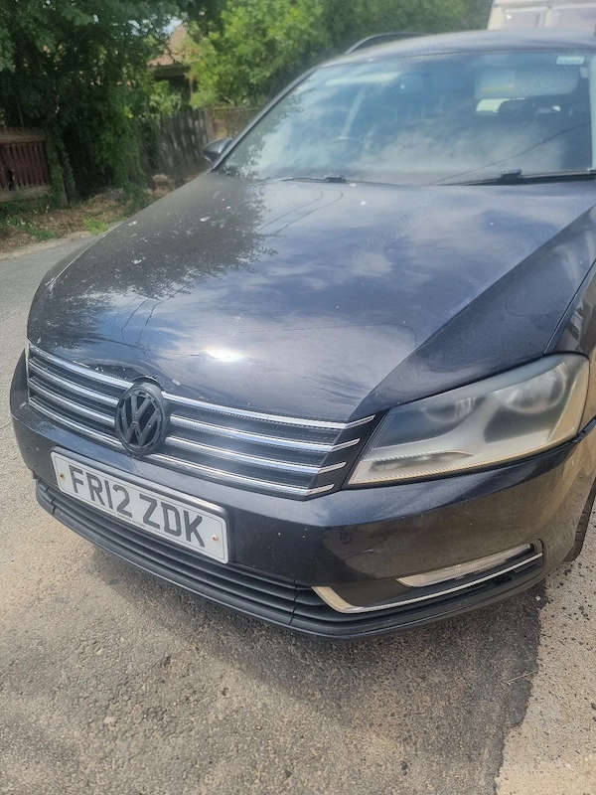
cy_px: 398
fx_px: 551
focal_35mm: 24
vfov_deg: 71.6
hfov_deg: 56.8
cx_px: 298
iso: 50
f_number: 1.8
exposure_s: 1/400
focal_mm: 6.7
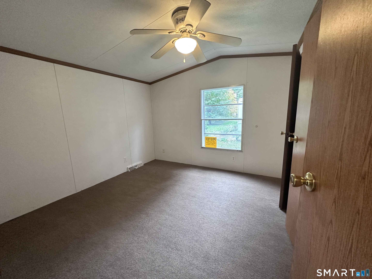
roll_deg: +1.2
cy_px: 140
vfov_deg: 85.7
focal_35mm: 14
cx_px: 186
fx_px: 150
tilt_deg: -9.6
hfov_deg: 102.1
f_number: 2.2
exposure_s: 1/60
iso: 200
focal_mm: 2.22
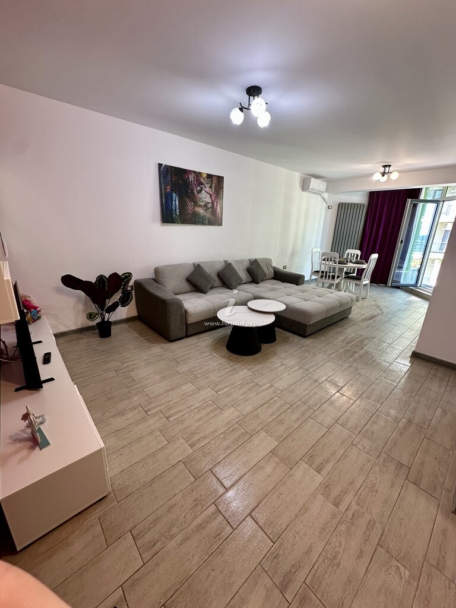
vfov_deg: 102.1
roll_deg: -2.5
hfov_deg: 85.7
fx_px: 246
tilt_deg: -15.9
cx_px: 228
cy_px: 304
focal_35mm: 14
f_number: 2.2
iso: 160
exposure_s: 1/100
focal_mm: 2.22
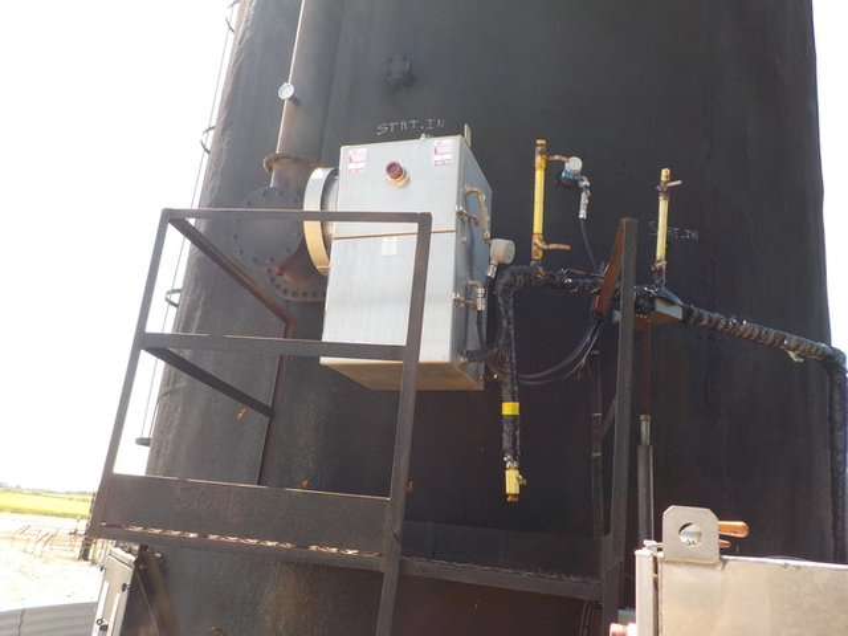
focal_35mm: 30
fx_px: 735
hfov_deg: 60.0
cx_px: 424
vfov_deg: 46.8
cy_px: 318
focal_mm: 4.1
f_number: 3.3
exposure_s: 1/250
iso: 125
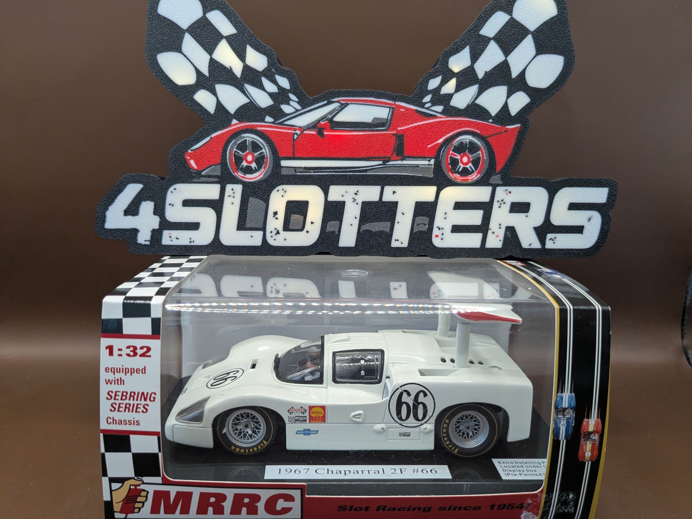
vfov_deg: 51.4
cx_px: 346
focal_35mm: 27
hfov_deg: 65.3
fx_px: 540
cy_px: 260
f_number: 1.73
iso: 413
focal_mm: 4.38
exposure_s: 1/99.9
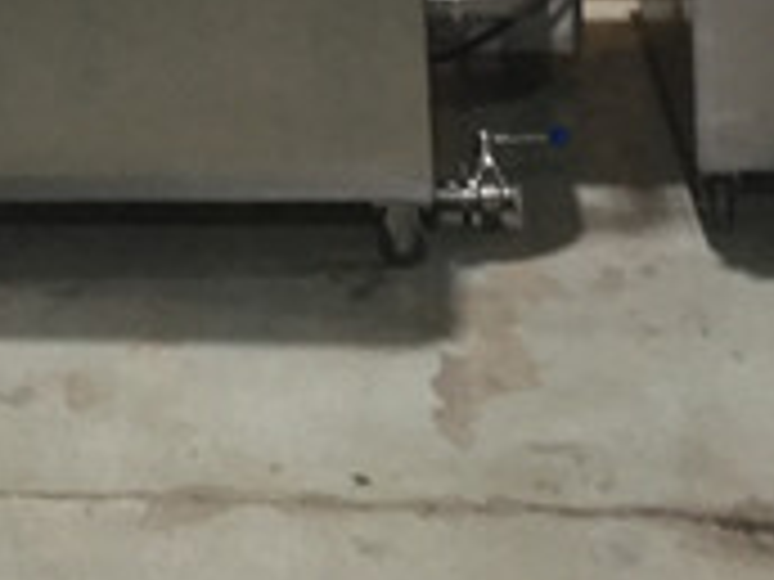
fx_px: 2258
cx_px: 0
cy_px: -328
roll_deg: +2.8
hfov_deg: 18.9
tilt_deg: -6.5
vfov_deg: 13.6
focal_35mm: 101
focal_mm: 4.15
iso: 200
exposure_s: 1/20
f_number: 2.2
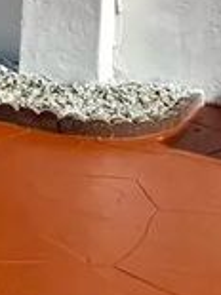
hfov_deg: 10.7
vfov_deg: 14.0
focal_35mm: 132
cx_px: -145
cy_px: -144
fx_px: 1125
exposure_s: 1/7353
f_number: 1.78
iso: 80
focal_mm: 6.76
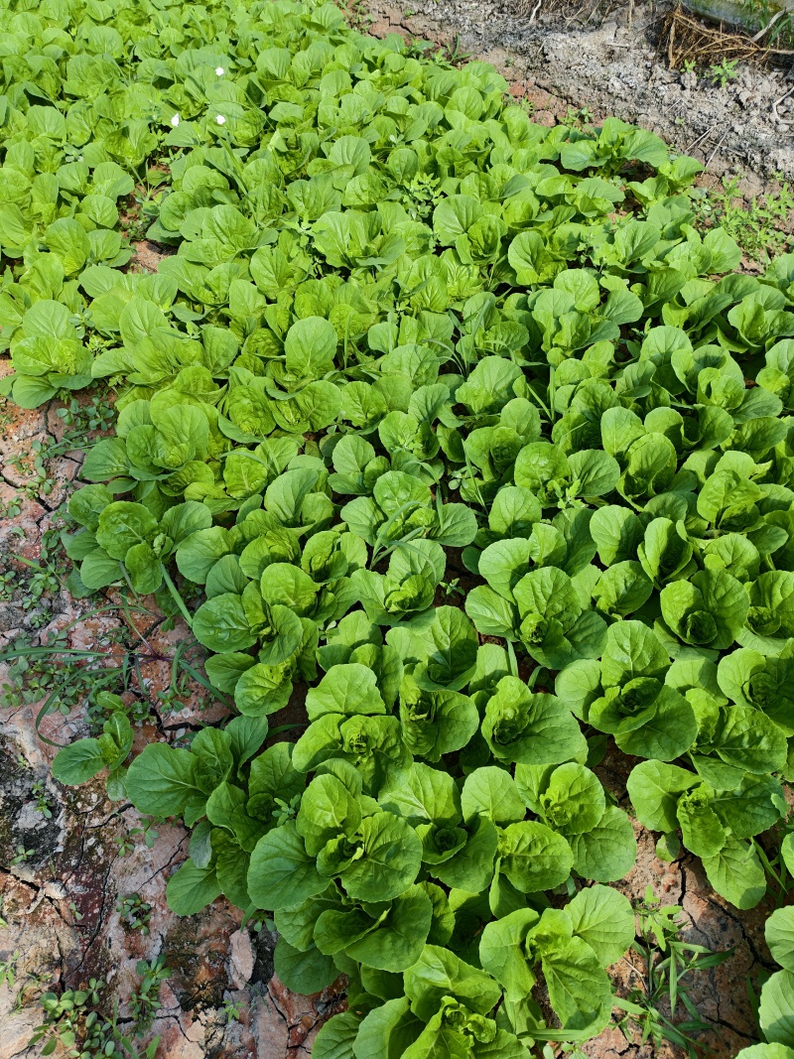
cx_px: 397
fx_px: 704
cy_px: 530
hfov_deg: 58.9
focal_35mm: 23
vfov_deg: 73.9
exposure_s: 1/976
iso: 105
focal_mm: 5.56
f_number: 1.88
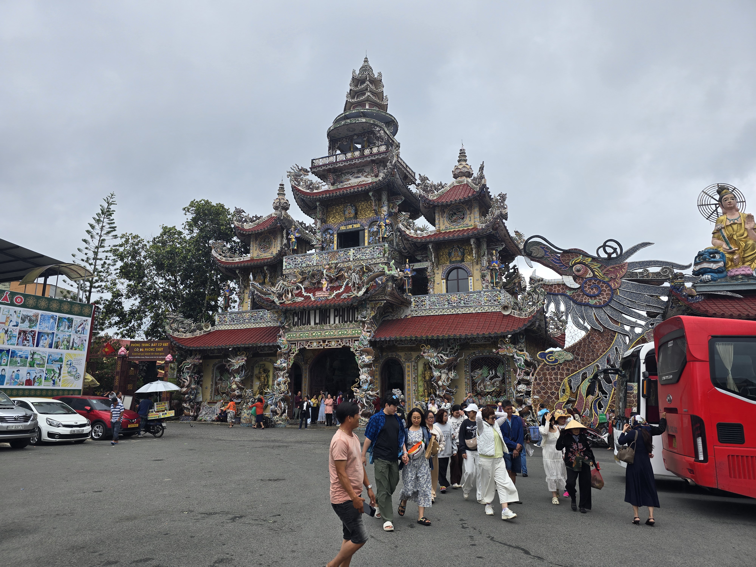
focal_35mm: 23
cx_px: 378
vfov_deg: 58.9
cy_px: 284
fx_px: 502
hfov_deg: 73.9
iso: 12
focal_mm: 6.3
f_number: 1.7
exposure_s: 1/366
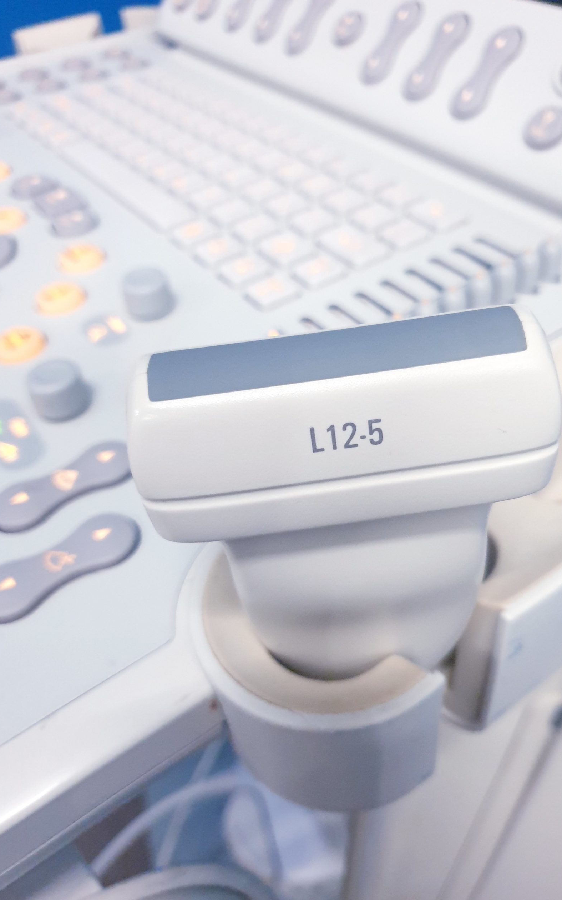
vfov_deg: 66.5
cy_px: 455
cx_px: 338
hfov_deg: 44.3
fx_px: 686
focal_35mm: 28
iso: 320
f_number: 1.5
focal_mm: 4.3
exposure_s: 1/33
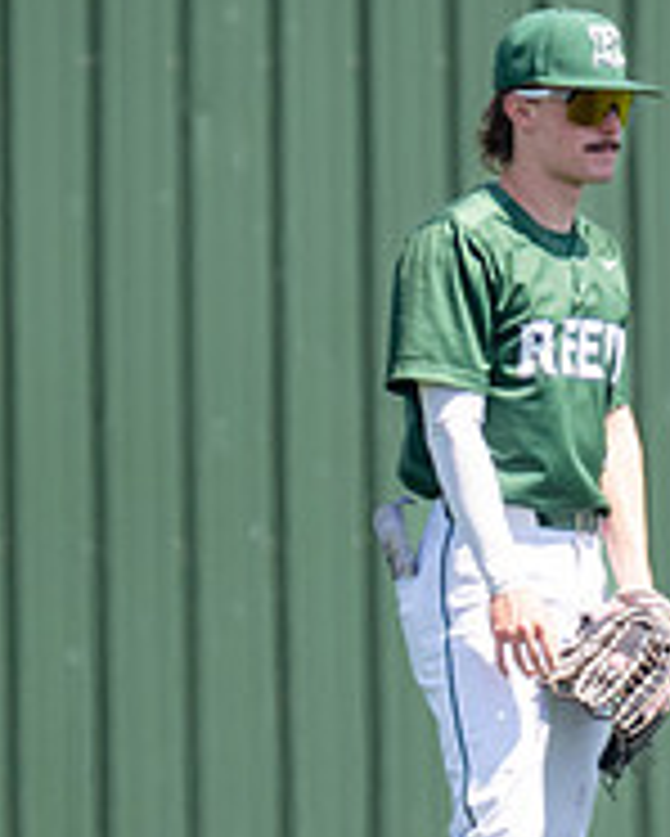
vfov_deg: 1.2
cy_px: 867
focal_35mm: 1573
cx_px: 537
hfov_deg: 1.0
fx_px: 38958
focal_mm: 280
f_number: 4
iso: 320
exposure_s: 1/2000
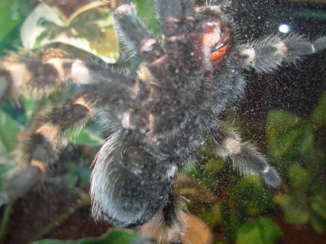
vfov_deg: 37.7
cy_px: 122
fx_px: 358
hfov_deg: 49.0
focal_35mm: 38
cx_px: 163
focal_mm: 6.3
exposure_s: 1/32
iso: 50
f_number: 2.9
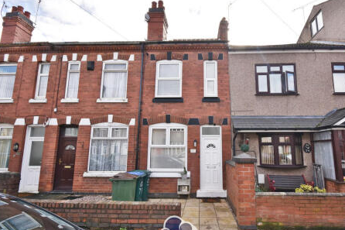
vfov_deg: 73.7
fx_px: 153
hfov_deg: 96.7
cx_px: 181
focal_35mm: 16
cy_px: 120
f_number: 8
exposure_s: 1/500
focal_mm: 10
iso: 360
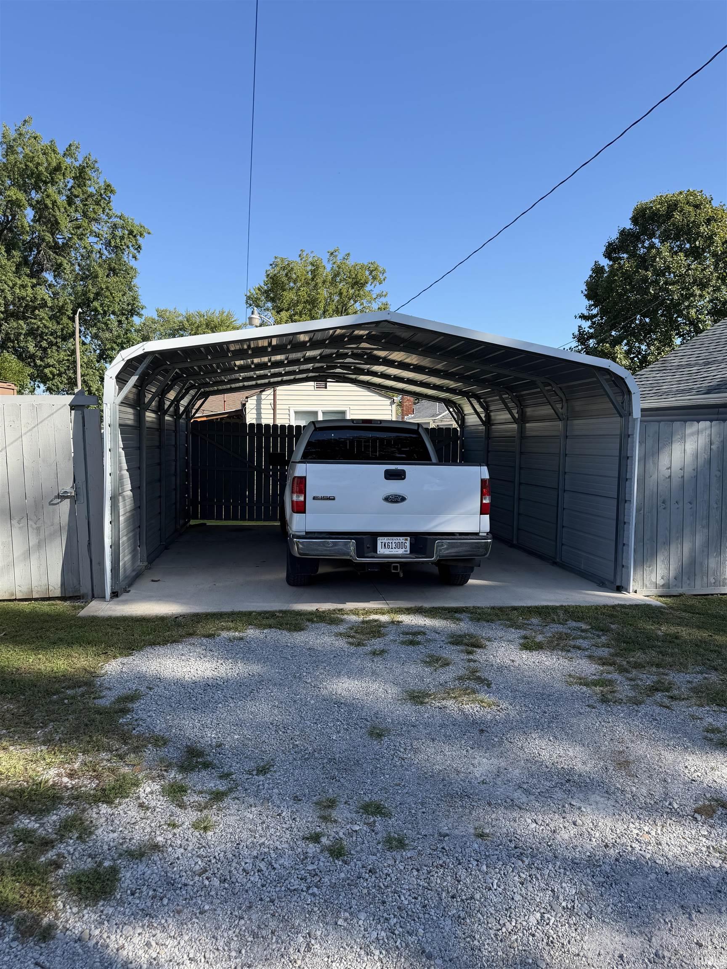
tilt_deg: -5.1
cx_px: 364
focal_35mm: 24
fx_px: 672
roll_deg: -1.1
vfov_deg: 71.6
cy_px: 484
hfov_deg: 56.8
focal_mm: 6.76
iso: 80
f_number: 1.78
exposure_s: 1/2169
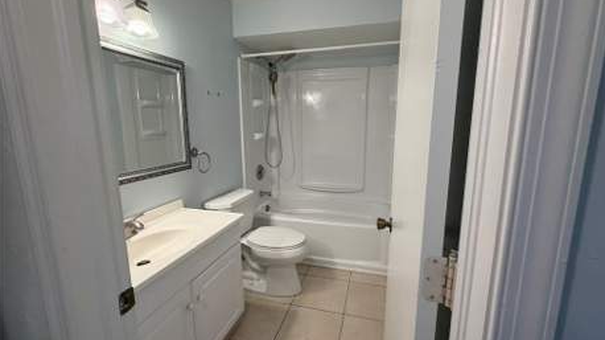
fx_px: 257
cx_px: 313
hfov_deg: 99.4
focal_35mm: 16
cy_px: 168
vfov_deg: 67.0
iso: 250
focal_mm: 2.22
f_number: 2.2
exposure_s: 1/120
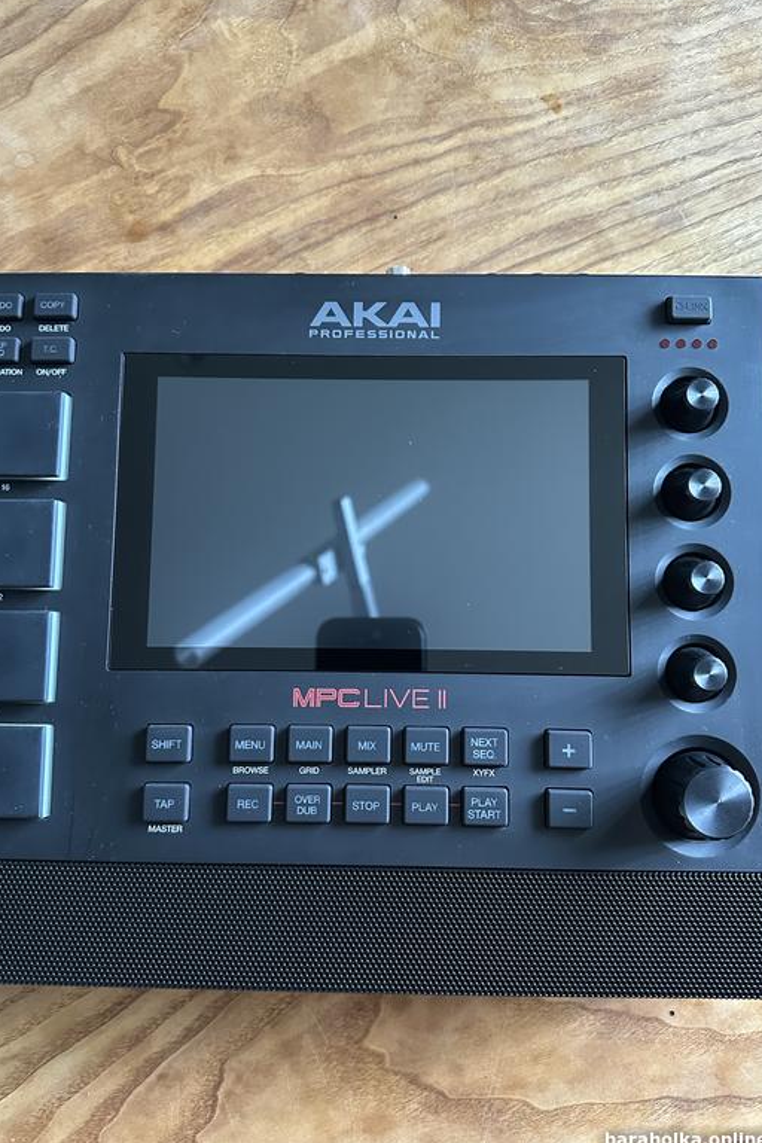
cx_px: 390
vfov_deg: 69.4
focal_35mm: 26
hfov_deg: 49.5
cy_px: 576
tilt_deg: -84.1
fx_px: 825
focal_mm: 6.86
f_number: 1.78
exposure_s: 1/60
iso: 800
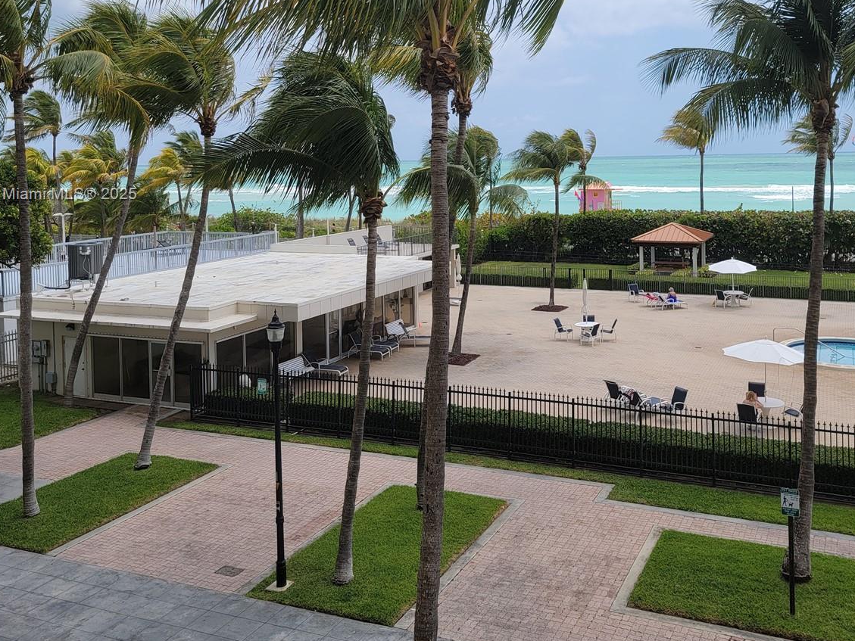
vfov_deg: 41.1
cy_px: 195
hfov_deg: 53.7
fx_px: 840
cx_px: 501
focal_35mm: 34
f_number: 1.8
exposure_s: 1/1332
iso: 16
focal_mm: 6.7
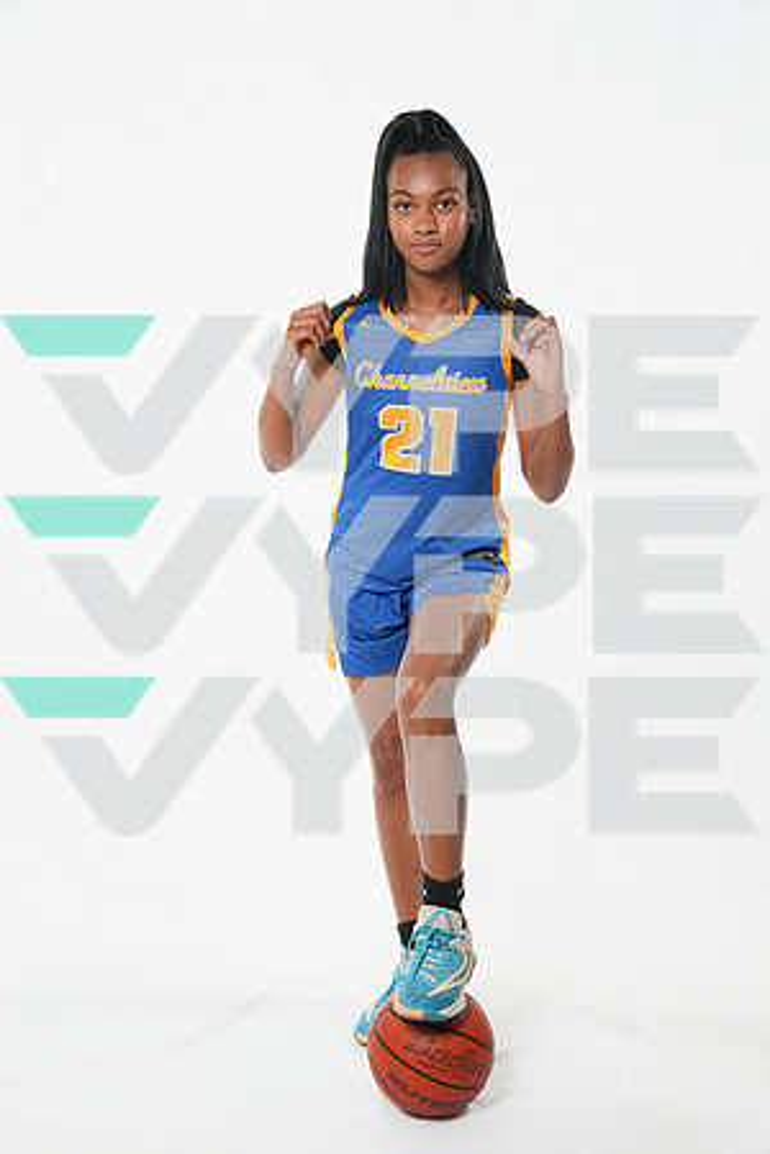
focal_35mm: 51
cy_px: 577
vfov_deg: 38.8
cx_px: 385
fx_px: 1639
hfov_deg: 26.4
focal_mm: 51.1
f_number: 7.1
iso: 500
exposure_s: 1/125
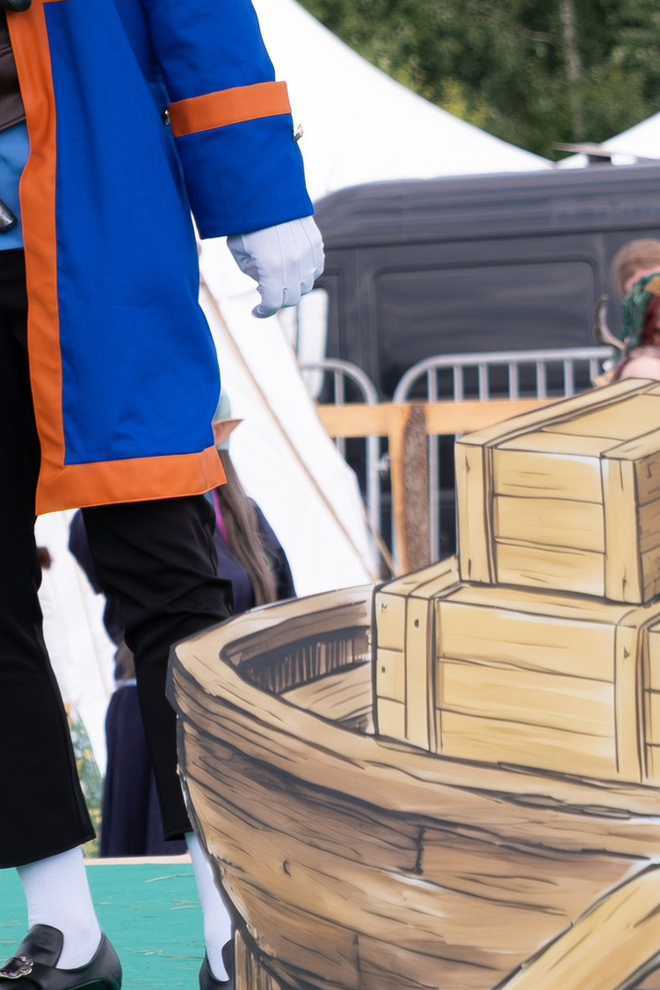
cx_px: 41
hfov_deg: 5.7
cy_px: -255
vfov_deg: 8.4
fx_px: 6657
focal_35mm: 242
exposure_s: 1/1000
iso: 160
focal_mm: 47
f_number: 2.8
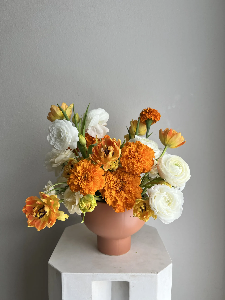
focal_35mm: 26
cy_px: 150
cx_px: 112
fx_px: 225
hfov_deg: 53.1
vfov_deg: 67.3
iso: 50
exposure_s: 1/121
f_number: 1.5
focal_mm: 5.7
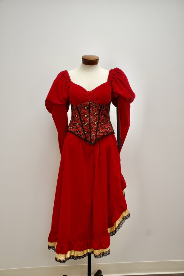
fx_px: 299
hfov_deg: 34.2
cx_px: 92
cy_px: 138
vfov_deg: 49.6
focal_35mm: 39
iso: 800
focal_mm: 26
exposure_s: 1/80
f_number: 5
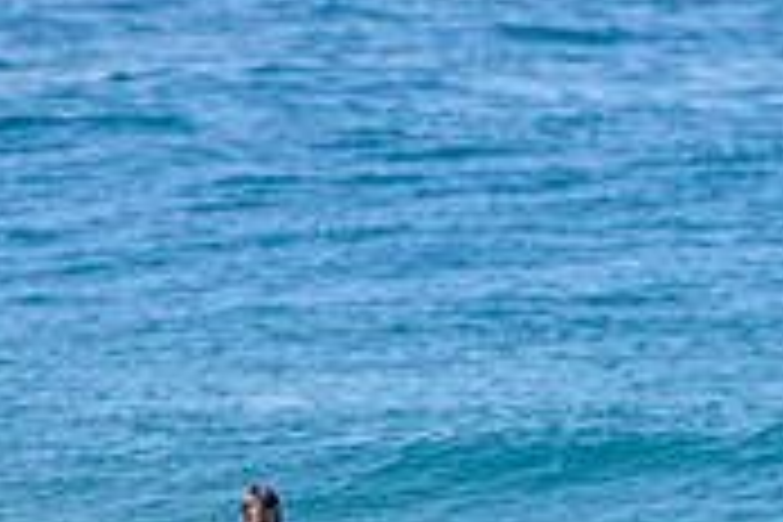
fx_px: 44454
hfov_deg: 1.0
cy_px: 736
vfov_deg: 0.7
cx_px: 300
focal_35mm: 2044
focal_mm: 500
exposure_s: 1/4000
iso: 360
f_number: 5.6
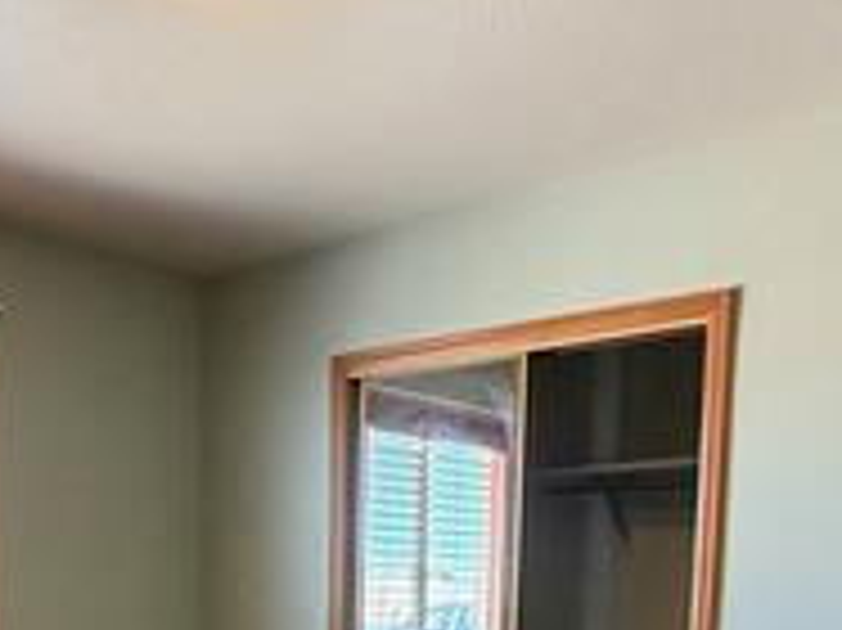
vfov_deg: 26.9
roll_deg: +0.6
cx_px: 239
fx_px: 1167
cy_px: 749
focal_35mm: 48
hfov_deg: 38.9
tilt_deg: -7.6
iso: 320
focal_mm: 2.22
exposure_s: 1/60
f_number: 2.2
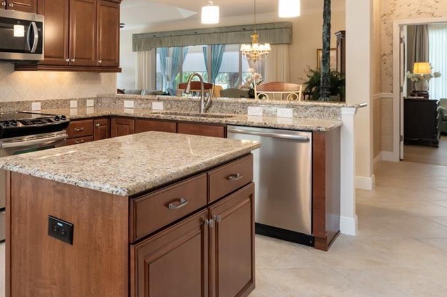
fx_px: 430
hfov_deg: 48.5
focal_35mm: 35
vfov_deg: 37.2
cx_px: 37
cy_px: 75
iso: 400
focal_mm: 15.3
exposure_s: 1/5
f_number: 7.1
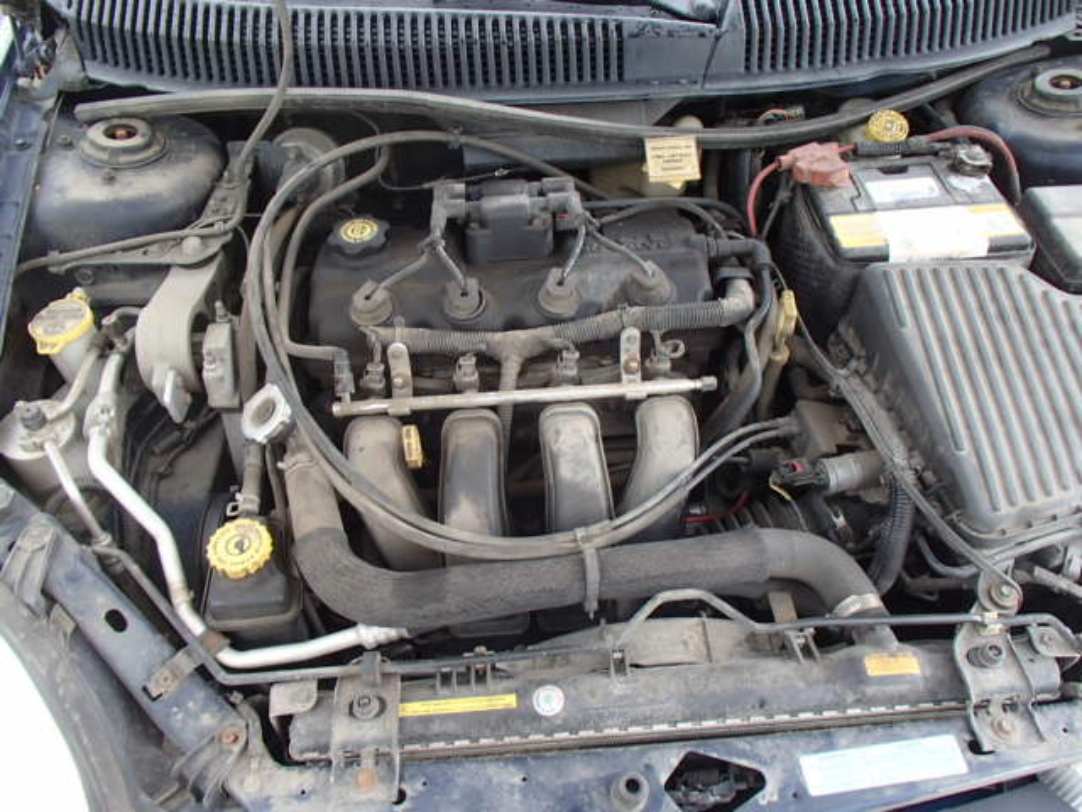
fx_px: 875
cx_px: 541
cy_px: 406
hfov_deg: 63.4
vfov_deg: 49.7
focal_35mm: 28
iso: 200
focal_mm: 5
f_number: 3.9
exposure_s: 1/60
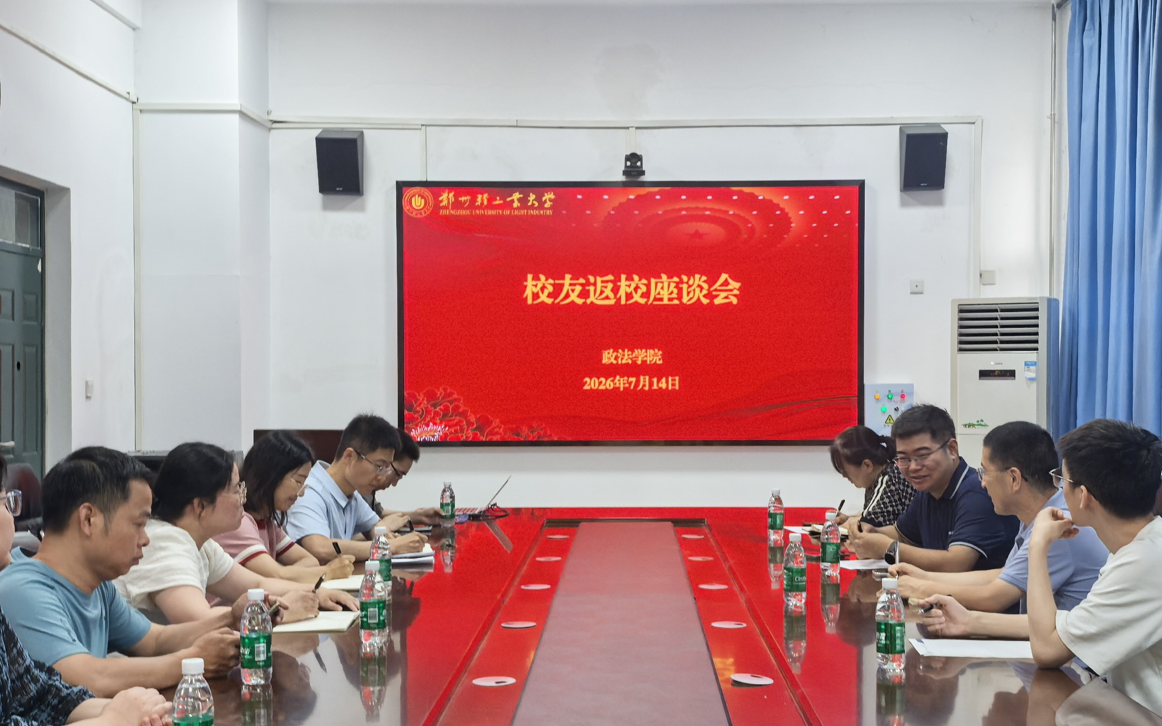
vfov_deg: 26.8
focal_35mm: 48
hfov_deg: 41.8
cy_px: 423
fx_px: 1520
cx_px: 626
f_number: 4
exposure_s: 1/50
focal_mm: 6.98
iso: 250
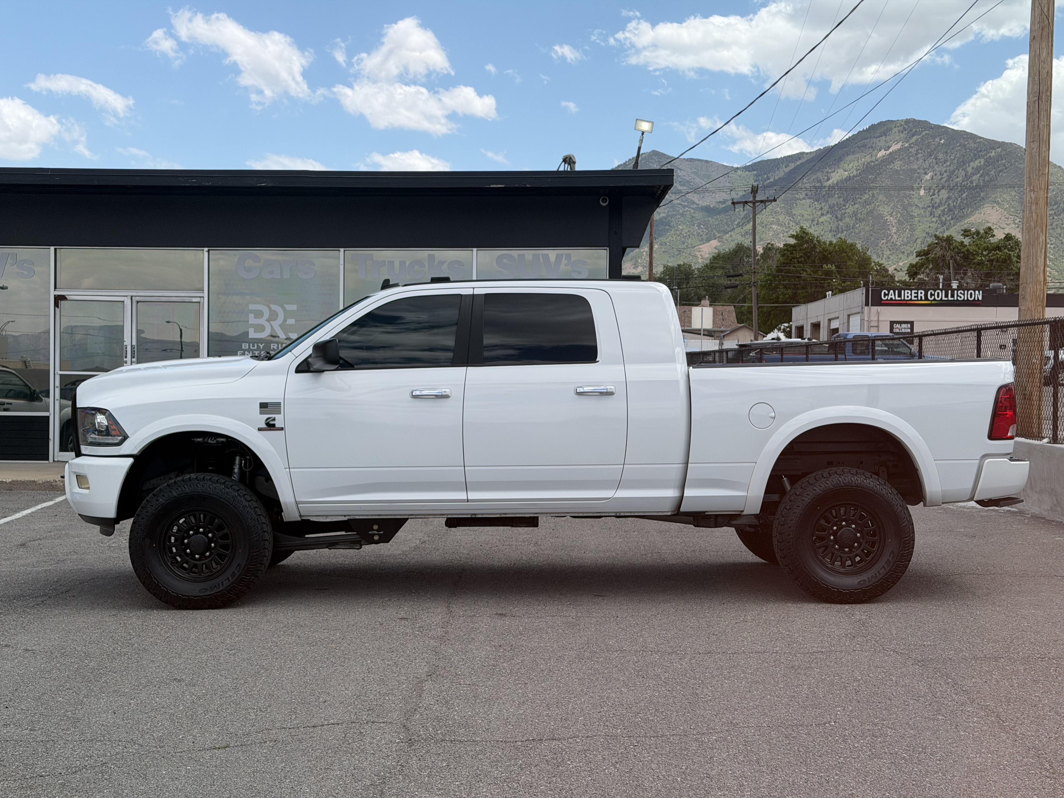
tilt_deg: +0.1
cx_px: 532
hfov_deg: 39.7
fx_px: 1475
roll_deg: +0.2
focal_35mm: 48
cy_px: 399
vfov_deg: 30.3
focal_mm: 6.76
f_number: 1.78
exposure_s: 1/712
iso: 64
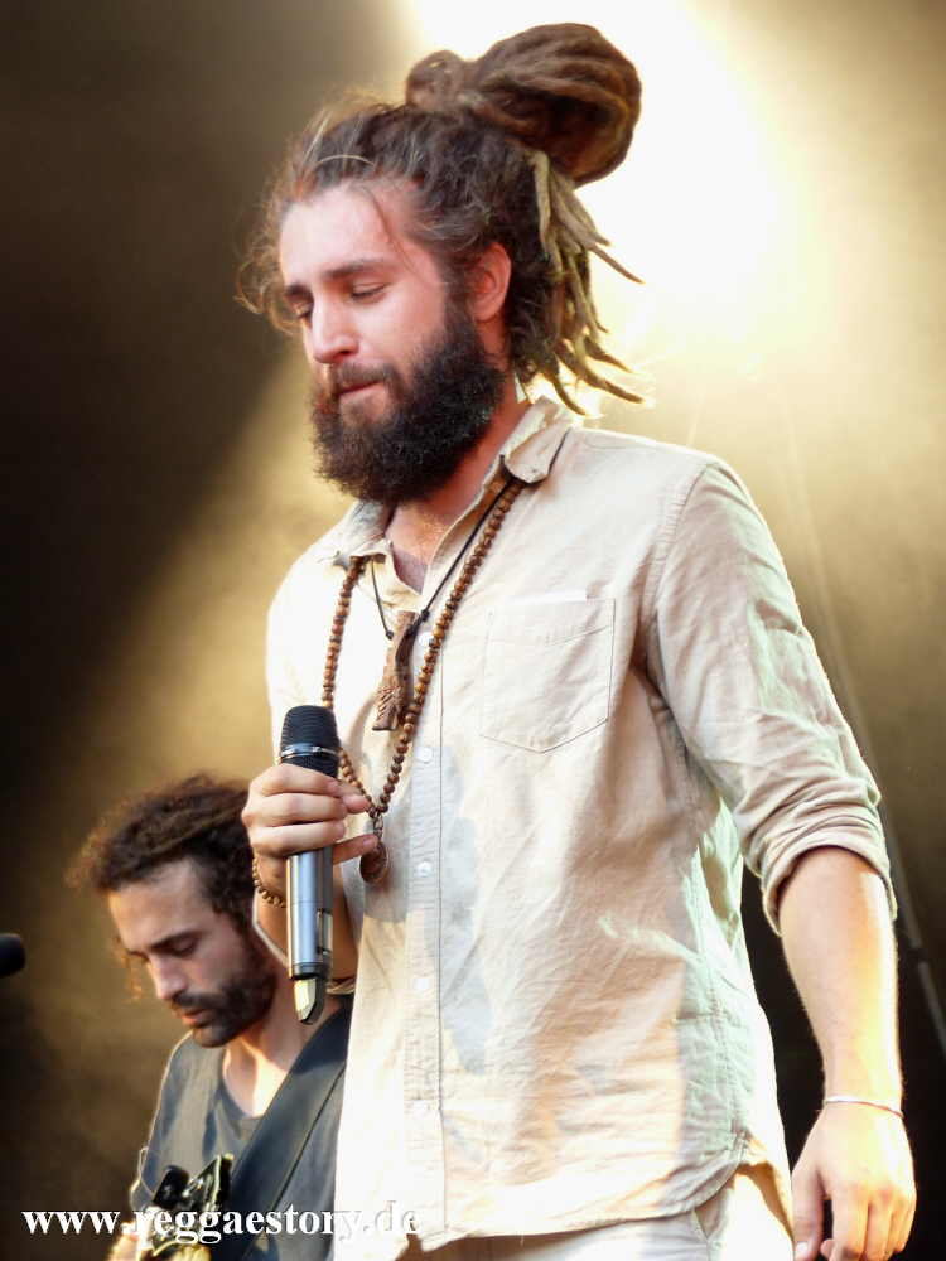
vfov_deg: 10.5
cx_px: 473
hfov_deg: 7.9
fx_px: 6887
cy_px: 630
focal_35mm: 189
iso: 100
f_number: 2.8
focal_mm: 34
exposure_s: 1/80
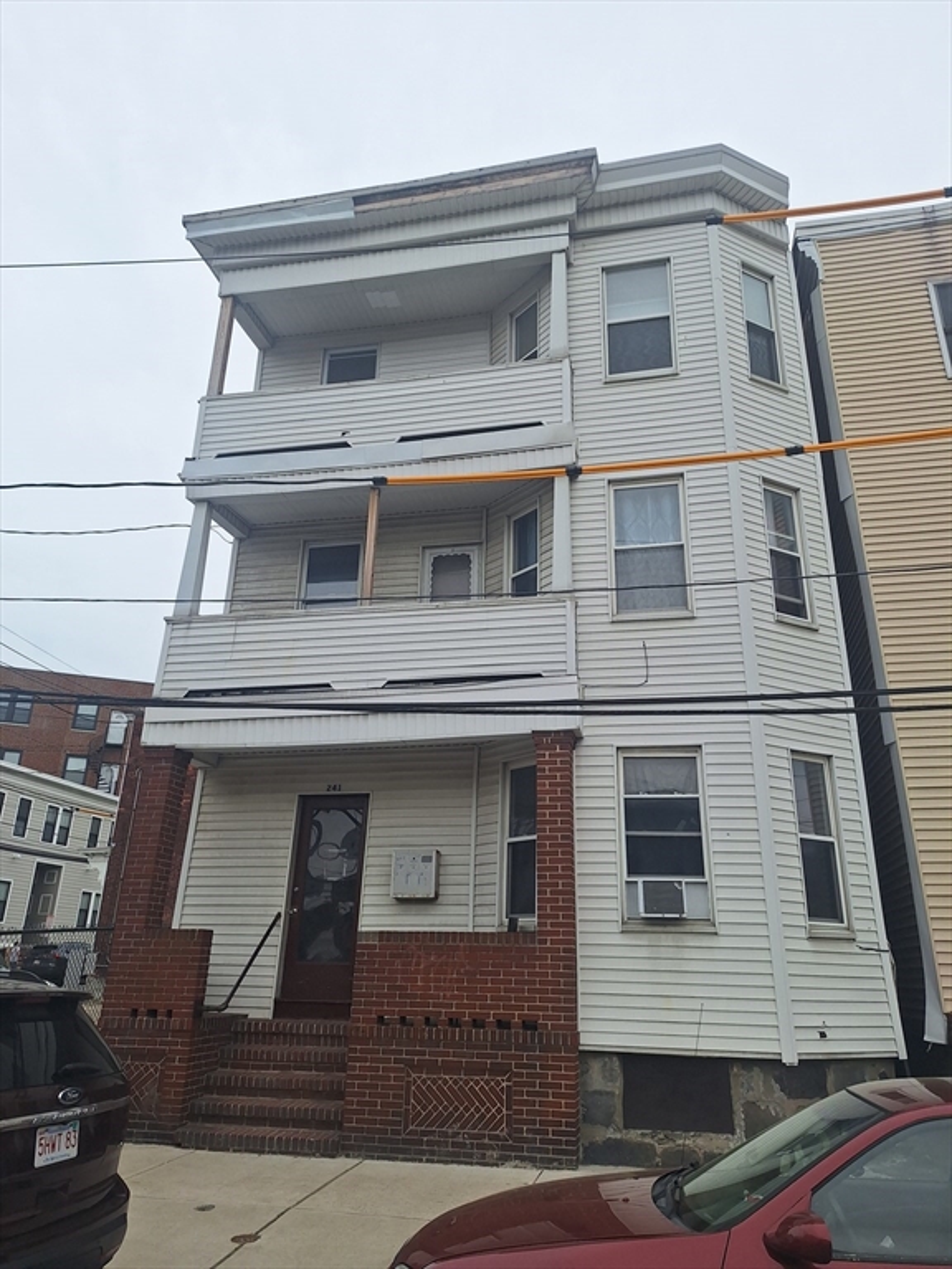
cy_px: 634
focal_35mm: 23
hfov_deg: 58.9
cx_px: 476
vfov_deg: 73.9
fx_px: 843
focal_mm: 5.54
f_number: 1.8
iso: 40
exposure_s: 1/2924
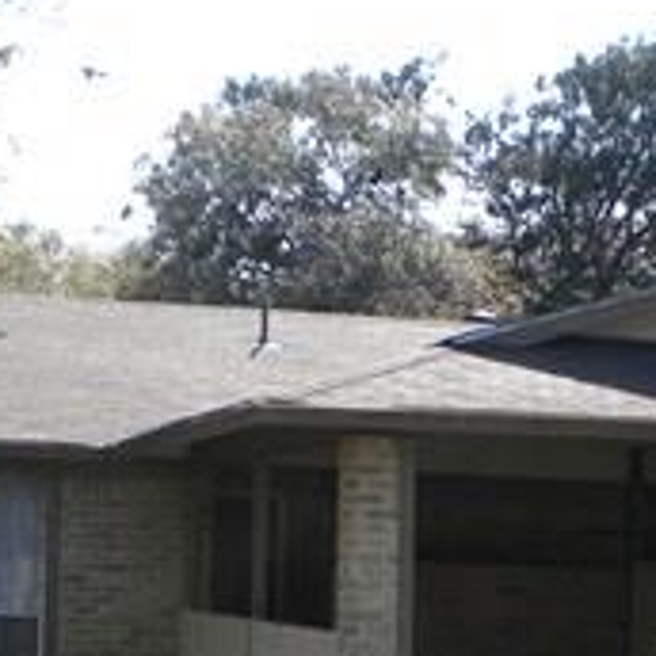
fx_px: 2466
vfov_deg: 14.6
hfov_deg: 15.1
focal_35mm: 115
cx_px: 496
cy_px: 805
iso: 80
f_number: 4.6
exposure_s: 1/274
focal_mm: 6.3
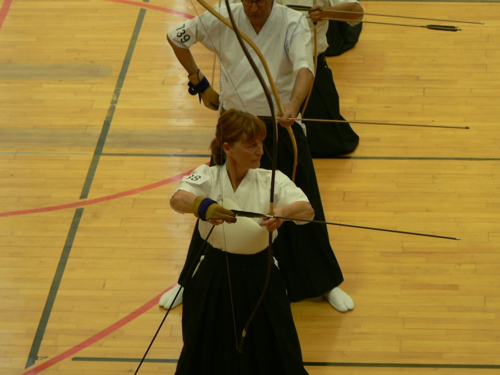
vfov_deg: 6.9
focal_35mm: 216
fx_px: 3120
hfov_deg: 9.2
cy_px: 188
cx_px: 250
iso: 80
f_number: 3.3
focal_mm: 35.9
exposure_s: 1/30
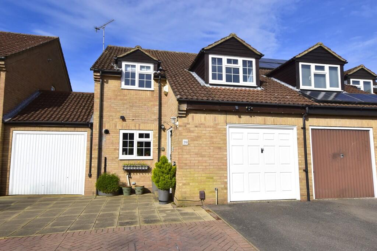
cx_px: 188
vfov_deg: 53.1
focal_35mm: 24
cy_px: 126
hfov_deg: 73.7
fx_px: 251
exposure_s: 1/1600
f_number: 8
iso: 640
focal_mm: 16
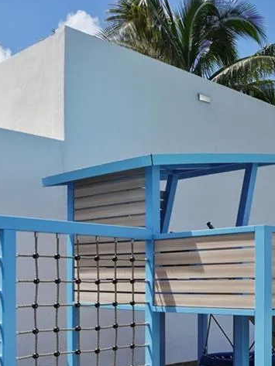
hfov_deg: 27.6
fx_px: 551
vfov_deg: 35.9
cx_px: 207
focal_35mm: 52
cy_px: 279
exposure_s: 1/640
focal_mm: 16
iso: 400
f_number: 8
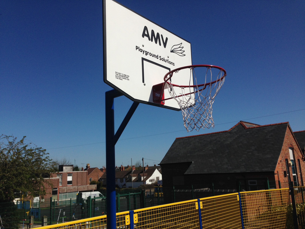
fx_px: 291
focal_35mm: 33
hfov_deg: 55.4
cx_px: 152
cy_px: 114
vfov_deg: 42.9
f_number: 2.4
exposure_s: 1/4184
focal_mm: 4.12
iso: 50
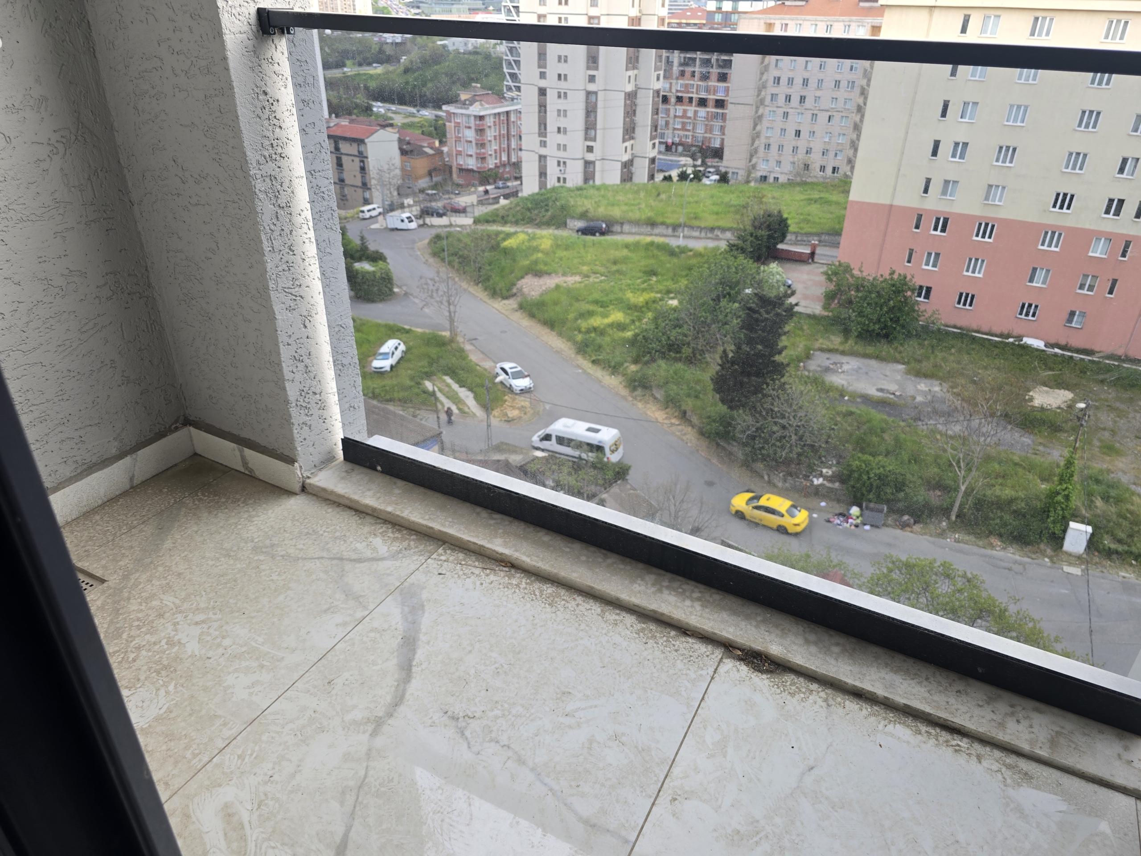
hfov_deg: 73.9
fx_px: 758
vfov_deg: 58.9
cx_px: 570
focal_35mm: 23
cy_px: 428
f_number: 1.7
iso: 40
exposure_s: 1/180
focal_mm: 6.3
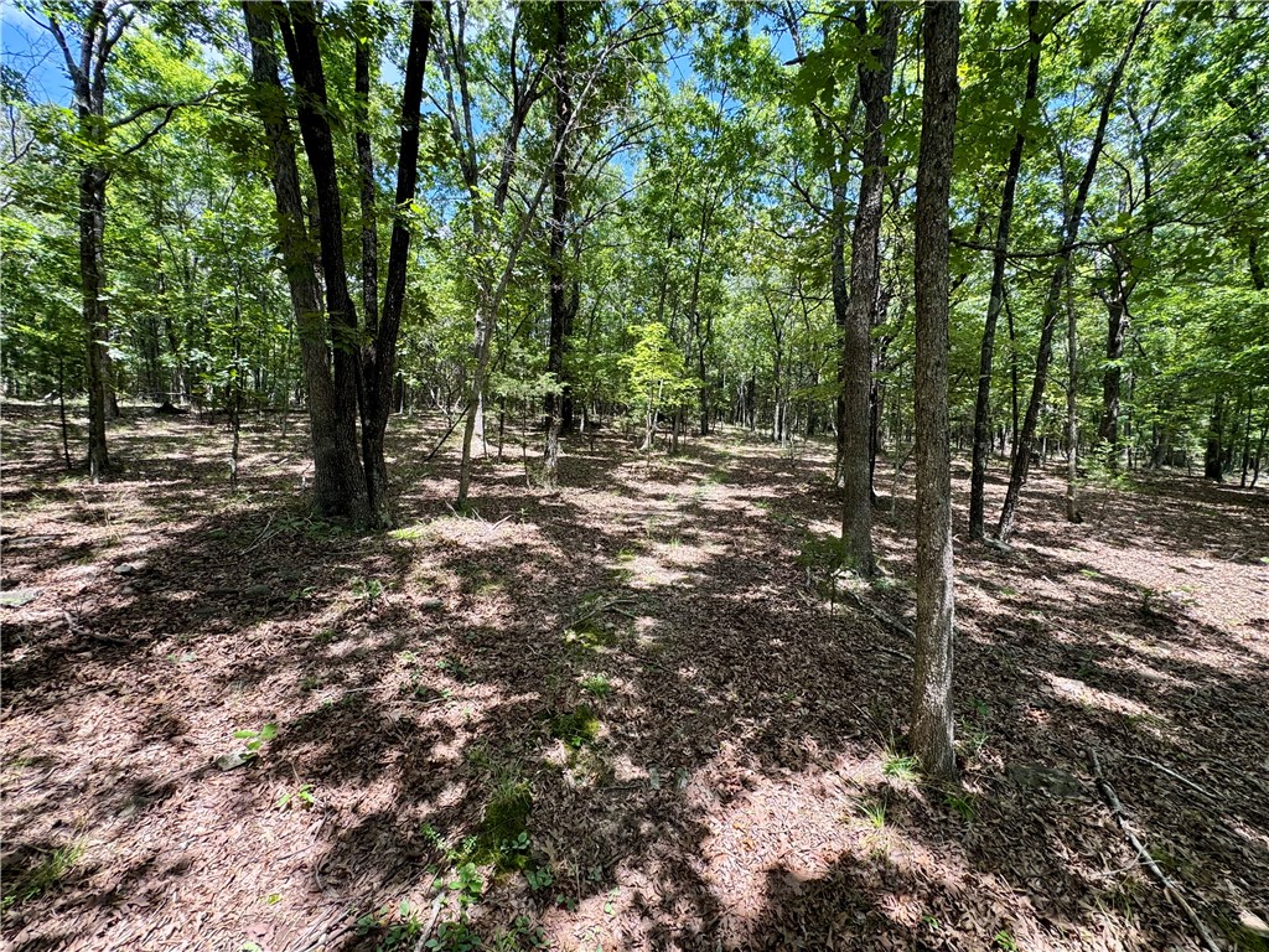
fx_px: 513
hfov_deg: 102.1
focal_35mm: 14
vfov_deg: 85.7
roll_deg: -2.1
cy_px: 476
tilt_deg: -3.4
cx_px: 634
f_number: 2.2
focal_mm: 2.22
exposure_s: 1/204
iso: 40
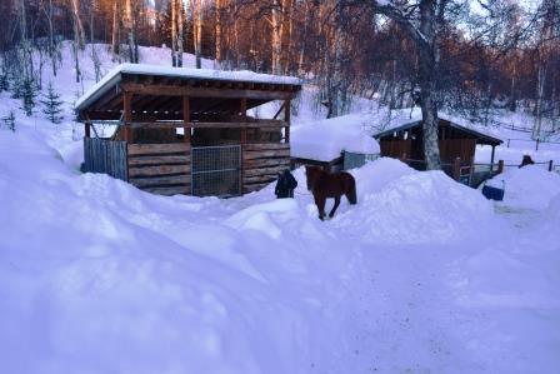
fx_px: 420
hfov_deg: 67.4
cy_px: 187
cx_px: 280
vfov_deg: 48.0
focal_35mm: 27
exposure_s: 1/200
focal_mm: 18
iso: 140
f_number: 4.5
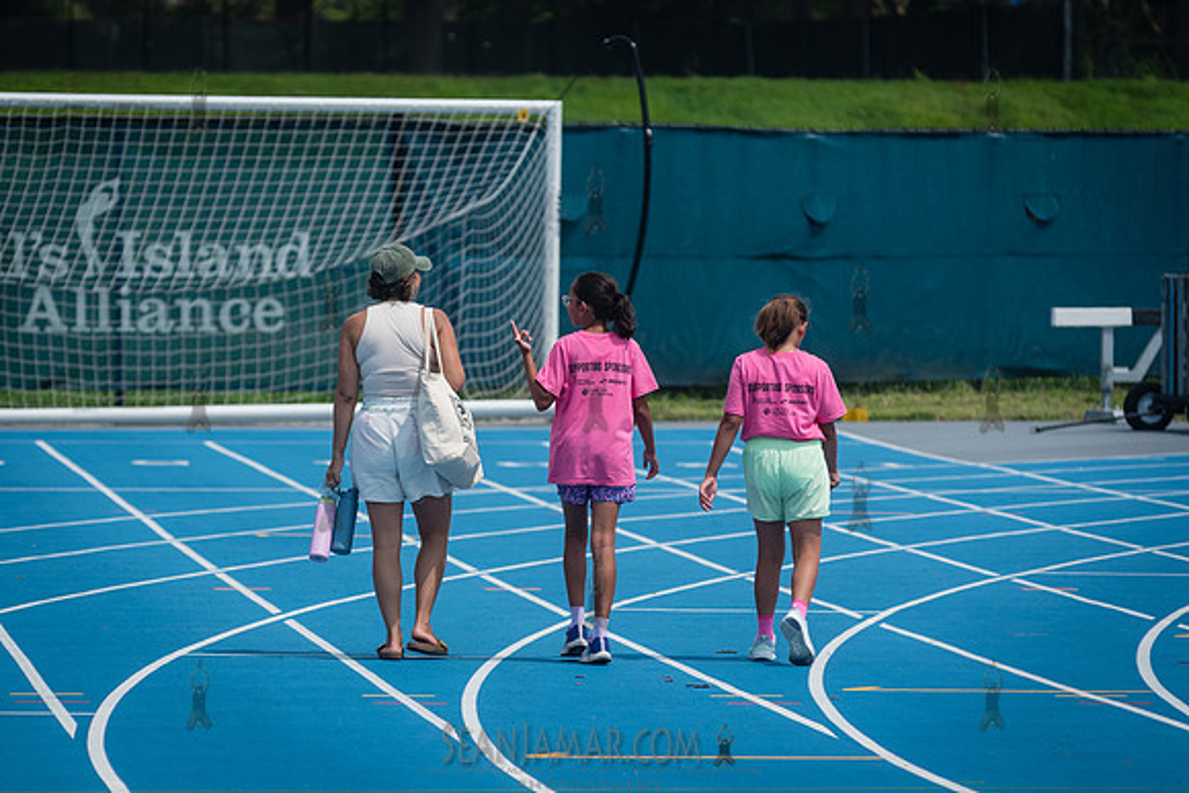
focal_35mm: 248
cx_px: 536
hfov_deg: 8.3
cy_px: 394
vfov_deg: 5.6
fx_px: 8183
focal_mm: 200
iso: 160
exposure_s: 1/1600
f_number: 5
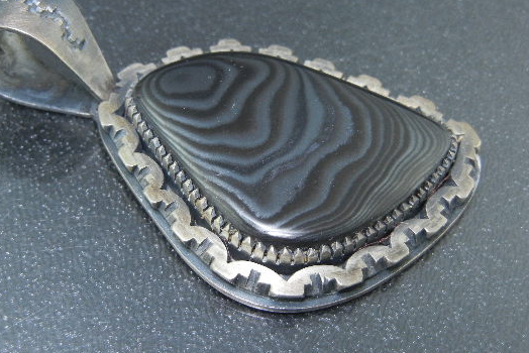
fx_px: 970
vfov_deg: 20.6
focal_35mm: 66
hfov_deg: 30.5
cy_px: 154
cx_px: 238
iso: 420
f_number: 3.9
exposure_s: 1/30
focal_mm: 9.3
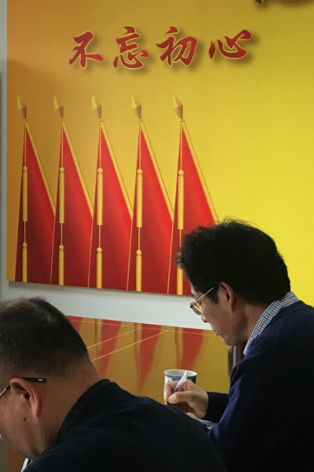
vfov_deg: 22.8
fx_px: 1165
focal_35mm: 89
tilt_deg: -1.8
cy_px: 186
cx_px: -69
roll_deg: -0.5
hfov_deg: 14.8
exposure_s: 1/17
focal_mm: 4.15
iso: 32
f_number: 2.2
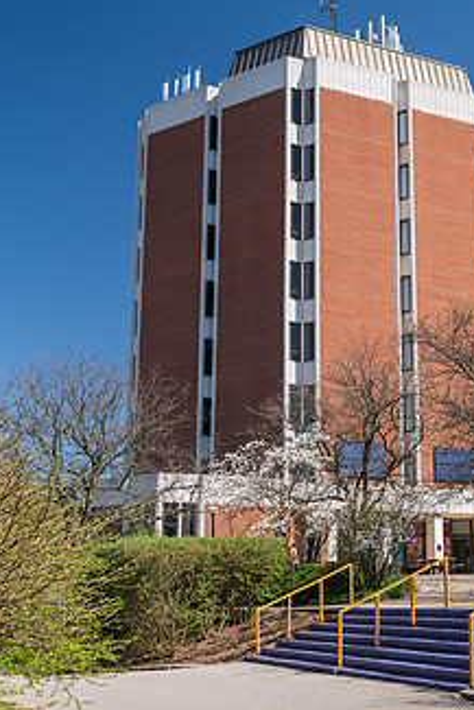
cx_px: 369
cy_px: 366
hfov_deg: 26.6
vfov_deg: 39.6
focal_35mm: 50
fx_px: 986
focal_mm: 28
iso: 320
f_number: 6.3
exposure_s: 1/320
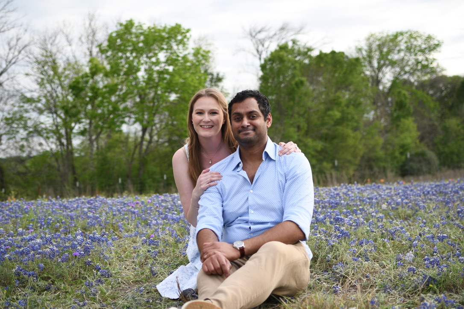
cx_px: 232
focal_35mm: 57
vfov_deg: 23.8
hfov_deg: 35.1
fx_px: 735
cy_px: 154
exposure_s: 1/320
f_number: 2.8
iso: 100
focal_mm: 38
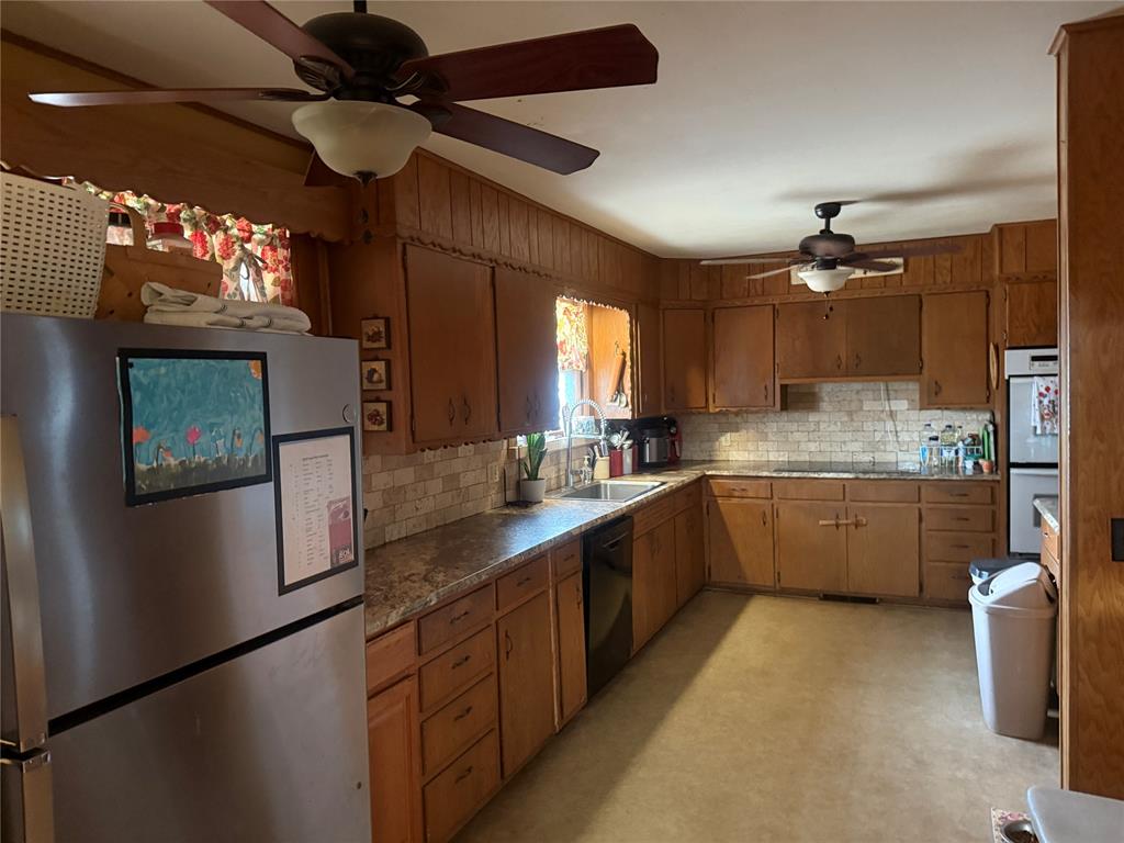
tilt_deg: -1.9
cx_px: 562
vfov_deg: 56.8
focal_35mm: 24
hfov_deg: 71.6
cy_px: 422
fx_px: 779
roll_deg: +1.0
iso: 800
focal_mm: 6.76
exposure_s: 1/30
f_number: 1.78
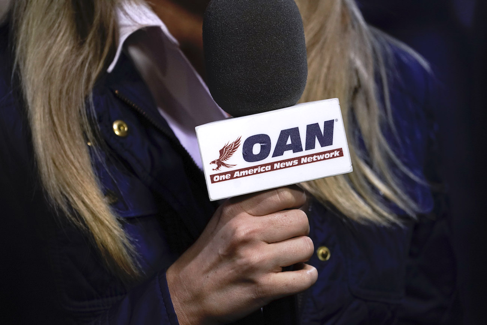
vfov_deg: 4.2
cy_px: 162
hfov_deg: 6.3
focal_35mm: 327
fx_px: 4424
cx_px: 244
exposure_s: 1/400
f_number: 5.6
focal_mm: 327
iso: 3200
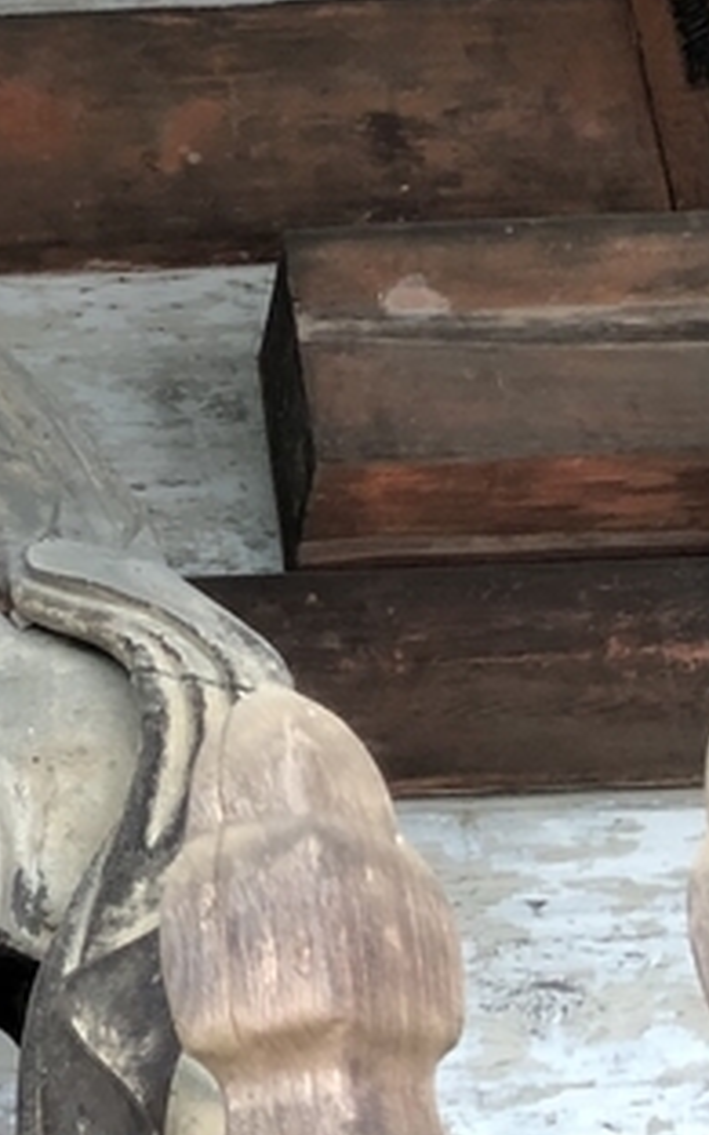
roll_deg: +1.7
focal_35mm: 114
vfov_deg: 18.2
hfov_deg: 11.0
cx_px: -371
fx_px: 3524
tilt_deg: +30.6
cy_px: 273
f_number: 1.8
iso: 32
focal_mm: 3.99
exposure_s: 1/30
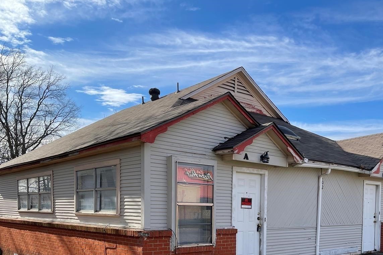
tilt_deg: -5.1
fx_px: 372
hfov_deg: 54.4
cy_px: 224
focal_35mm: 35
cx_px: 193
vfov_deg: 35.9
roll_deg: -1.5
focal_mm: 5.1
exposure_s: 1/2857
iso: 32
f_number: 1.6
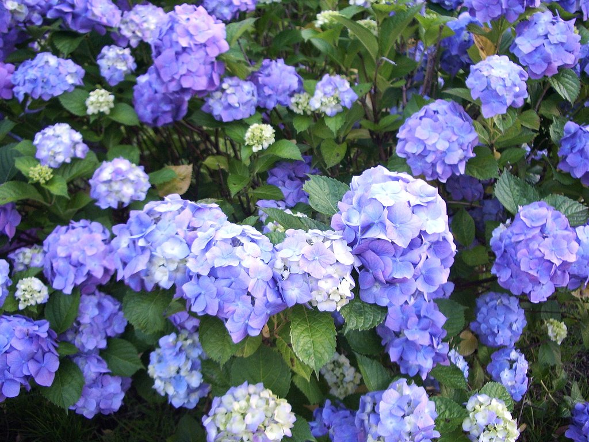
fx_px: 596
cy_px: 221
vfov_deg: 40.7
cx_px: 294
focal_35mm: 35
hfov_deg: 52.6
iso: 100
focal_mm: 5.8
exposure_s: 1/8
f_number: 2.6
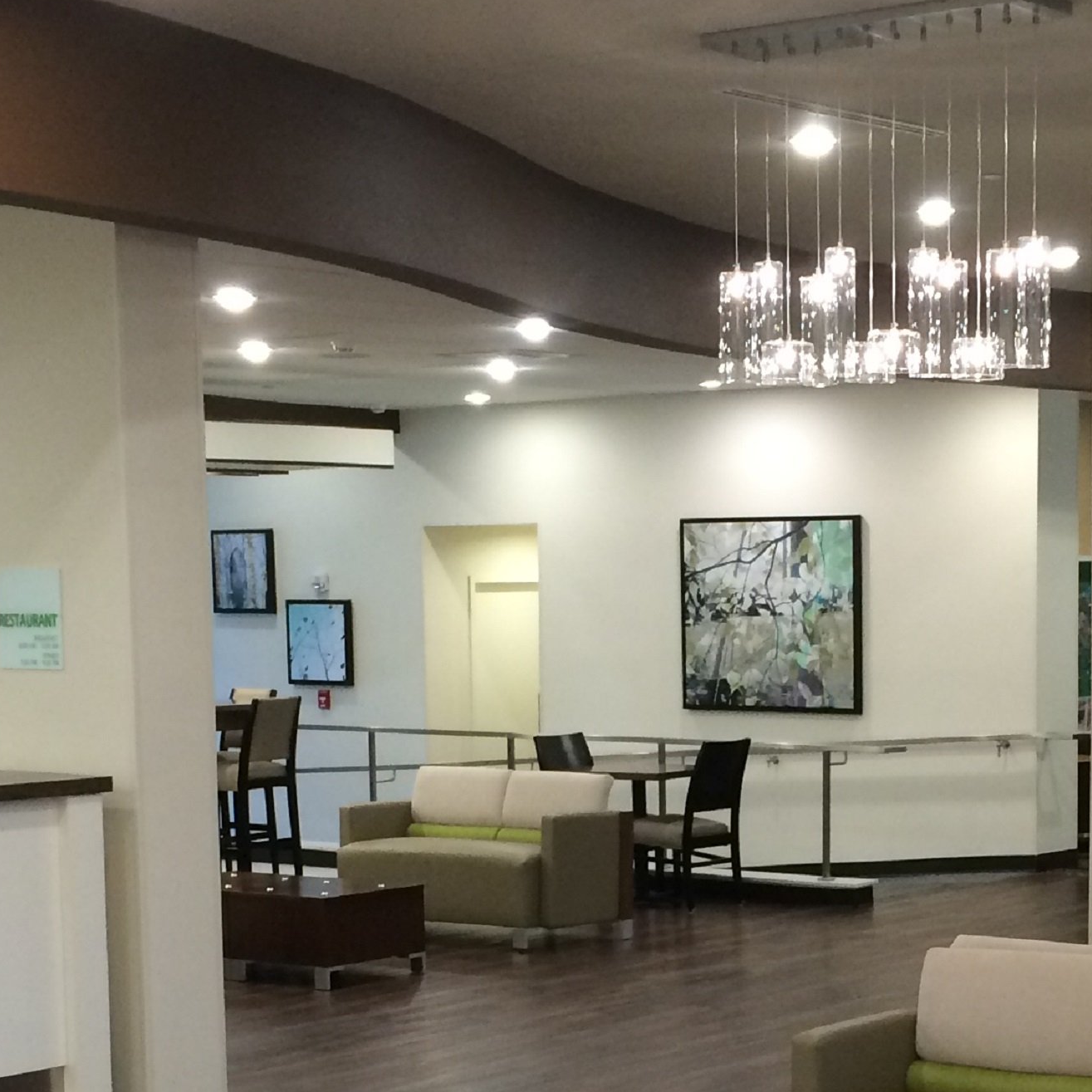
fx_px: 2712
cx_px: 752
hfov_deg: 22.6
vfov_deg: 22.4
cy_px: 886
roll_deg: -0.1
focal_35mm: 76
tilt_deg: -7.6
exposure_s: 1/30
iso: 125
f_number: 2.2
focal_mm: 4.15
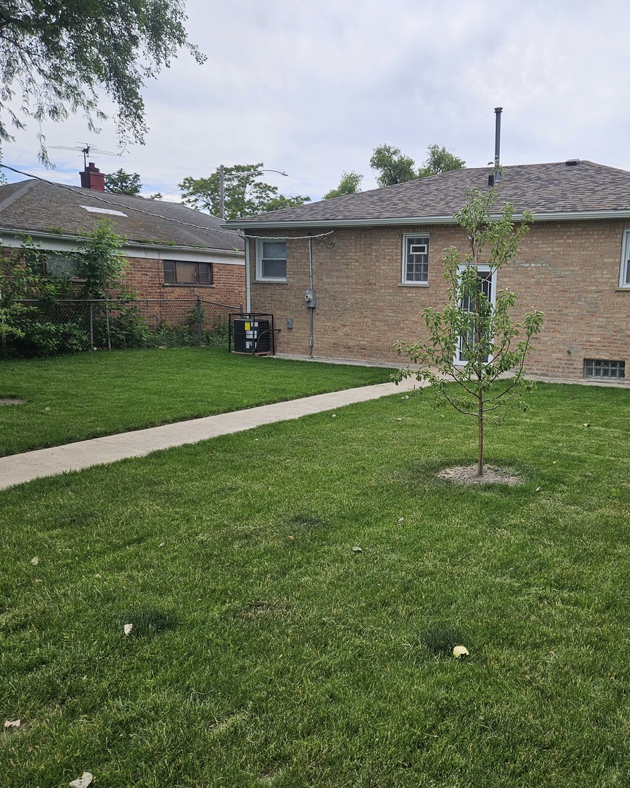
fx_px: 699
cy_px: 394
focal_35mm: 30
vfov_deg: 58.8
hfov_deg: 47.4
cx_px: 440
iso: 25
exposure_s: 1/1588
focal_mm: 5.4
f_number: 1.8
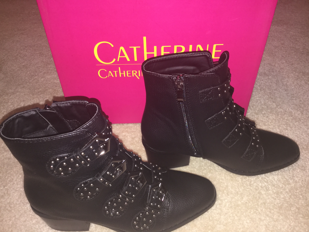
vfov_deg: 45.4
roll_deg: -0.7
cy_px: 116
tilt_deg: -44.9
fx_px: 277
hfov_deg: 58.4
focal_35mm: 31
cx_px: 154
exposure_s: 1/16
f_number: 2.4
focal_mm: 3.3
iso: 64
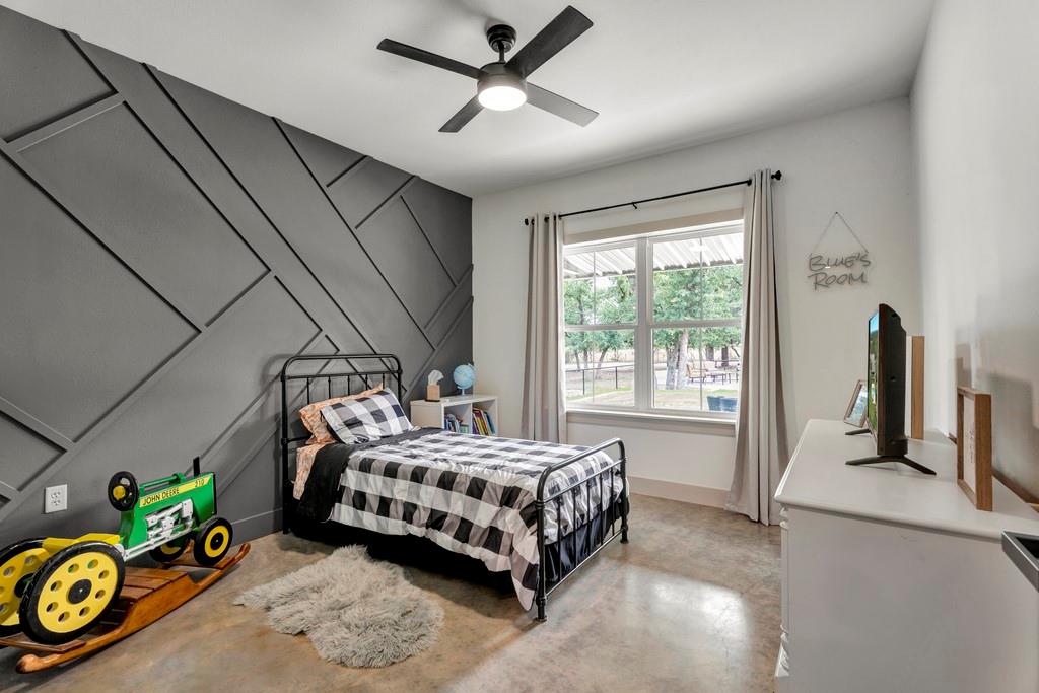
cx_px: 520
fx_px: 462
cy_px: 346
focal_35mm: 16
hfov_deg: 96.7
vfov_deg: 73.8
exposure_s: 1/2.5
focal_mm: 16
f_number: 9
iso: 160
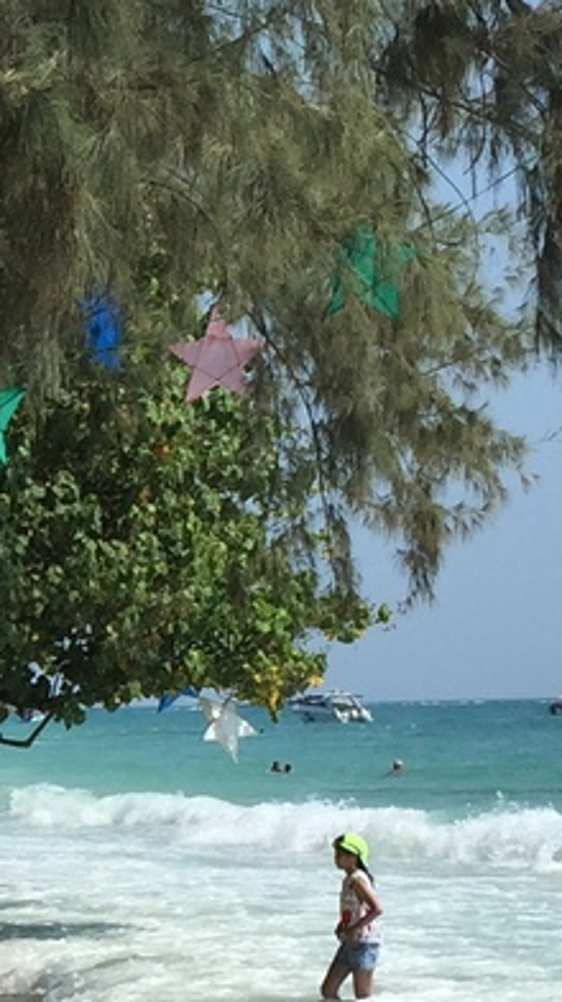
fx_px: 3423
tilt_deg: -0.1
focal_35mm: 129
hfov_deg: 8.6
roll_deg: -0.1
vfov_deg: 16.6
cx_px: -746
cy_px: 721
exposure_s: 1/3049
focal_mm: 4.15
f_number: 2.2
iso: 32
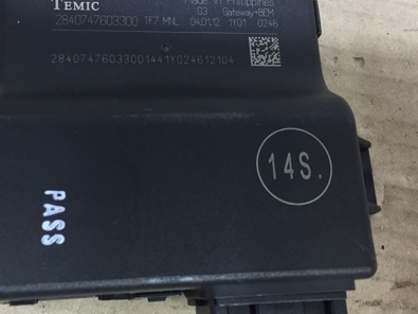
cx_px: 171
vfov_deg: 30.7
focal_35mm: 47
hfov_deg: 40.3
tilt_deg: -71.2
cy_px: 120
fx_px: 567
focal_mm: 4.15
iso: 160
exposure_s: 1/33
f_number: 2.2
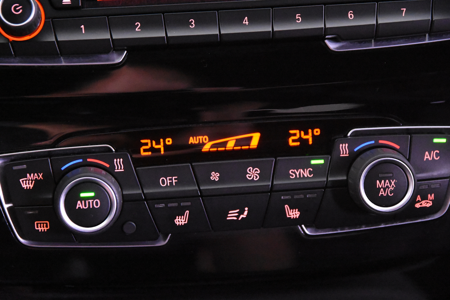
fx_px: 1312
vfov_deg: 13.0
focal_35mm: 105
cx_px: 225
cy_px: 150
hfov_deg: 19.5
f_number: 4
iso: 12800
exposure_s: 1/80
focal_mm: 70
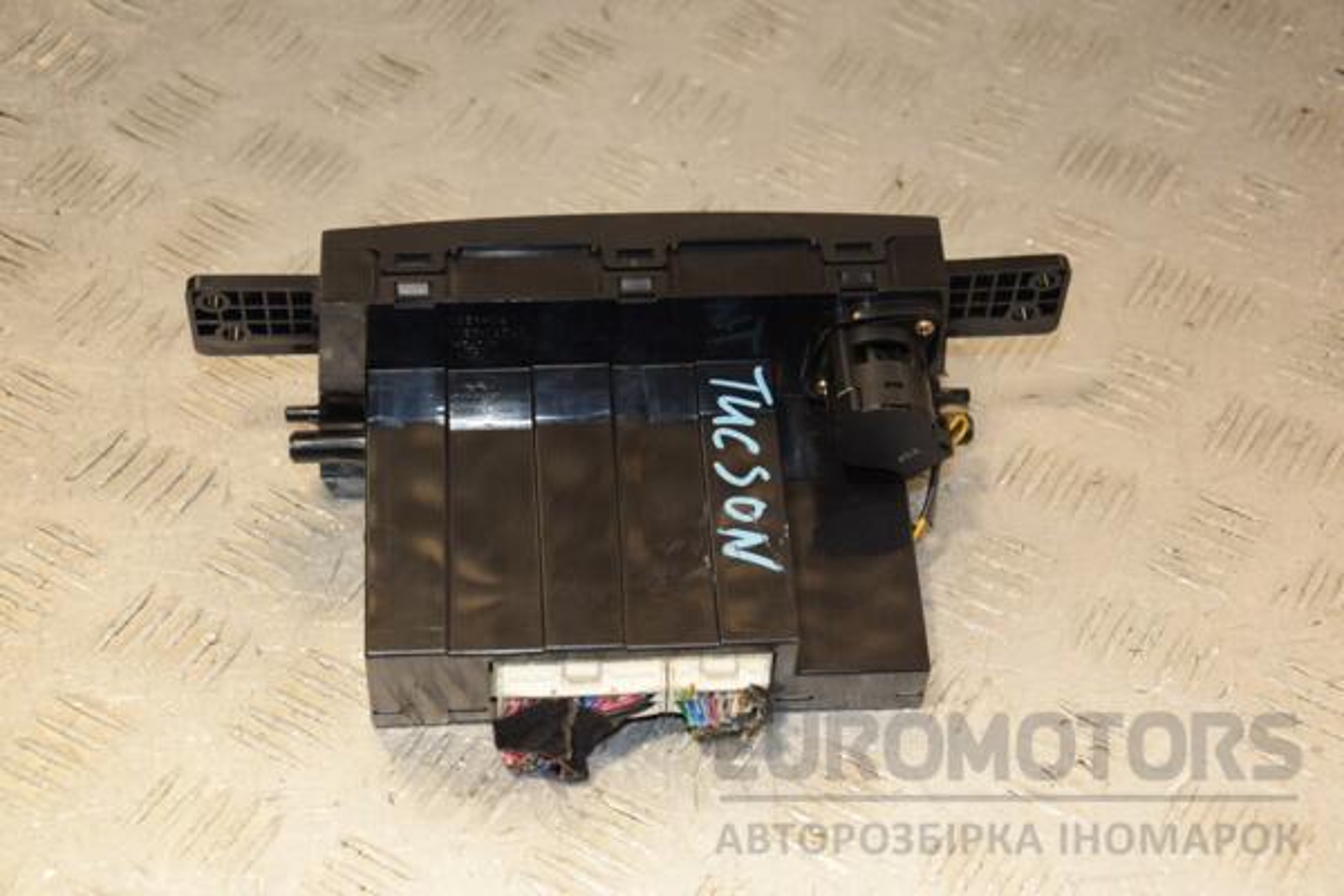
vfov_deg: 18.2
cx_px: 672
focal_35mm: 75
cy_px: 448
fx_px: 2800
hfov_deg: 27.0
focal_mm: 50
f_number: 5.6
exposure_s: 1/200
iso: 800
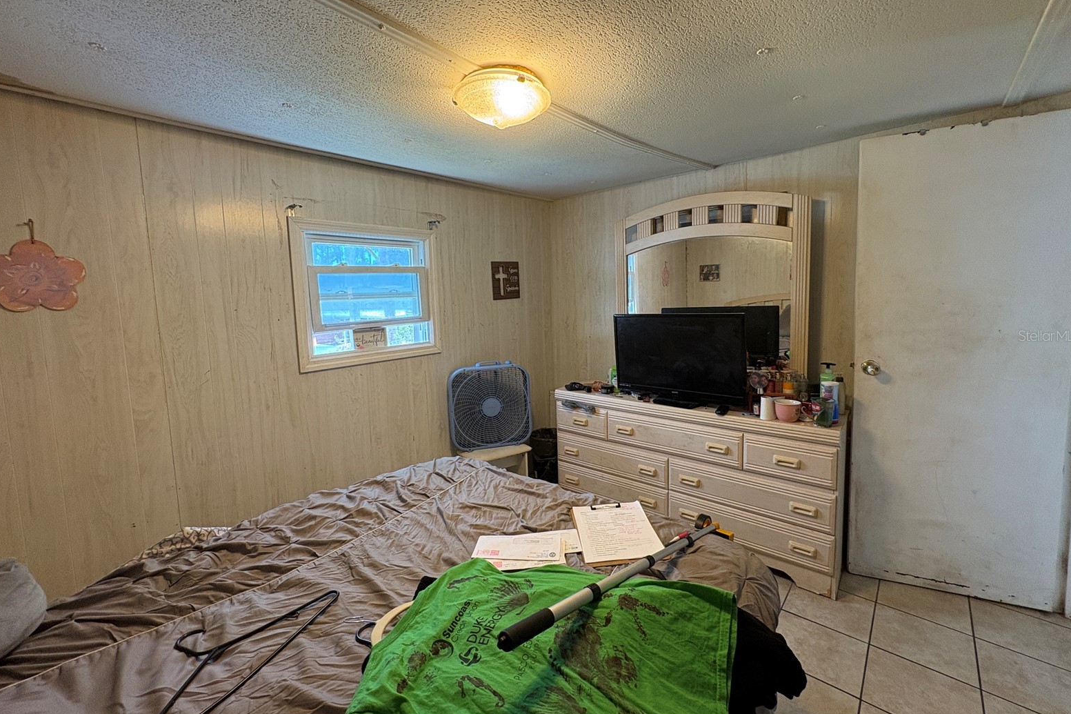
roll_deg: +1.7
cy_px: 335
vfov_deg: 77.2
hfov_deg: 100.4
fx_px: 446
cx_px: 532
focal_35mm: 15
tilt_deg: -4.0
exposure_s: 1/60
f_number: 2.2
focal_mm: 2.22
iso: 200
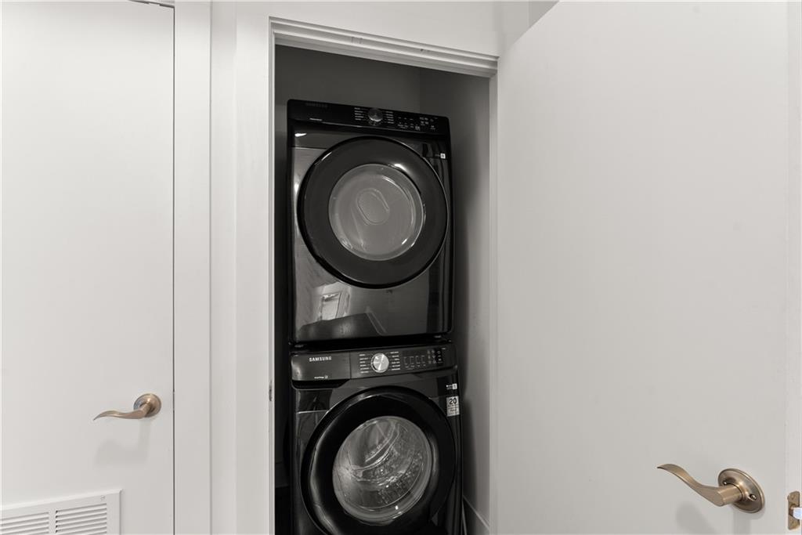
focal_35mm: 17
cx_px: 401
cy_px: 268
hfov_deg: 94.6
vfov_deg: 71.7
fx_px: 370
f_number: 10
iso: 640
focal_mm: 16.6
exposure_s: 1.6
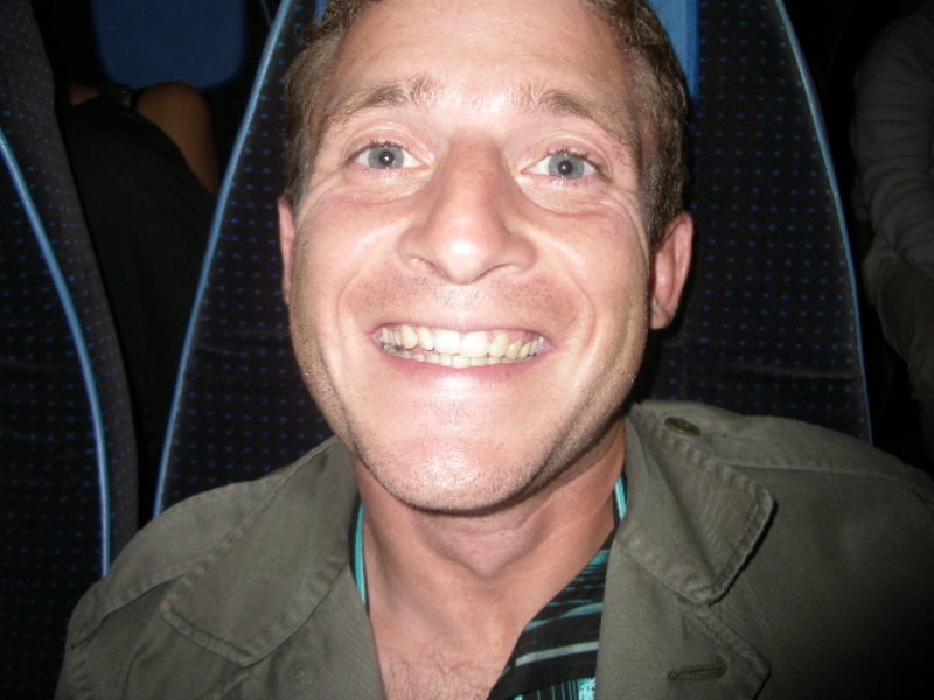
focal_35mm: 35
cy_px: 350
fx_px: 944
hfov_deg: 52.6
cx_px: 467
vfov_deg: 40.7
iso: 160
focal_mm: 5.8
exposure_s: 1/40
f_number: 2.6
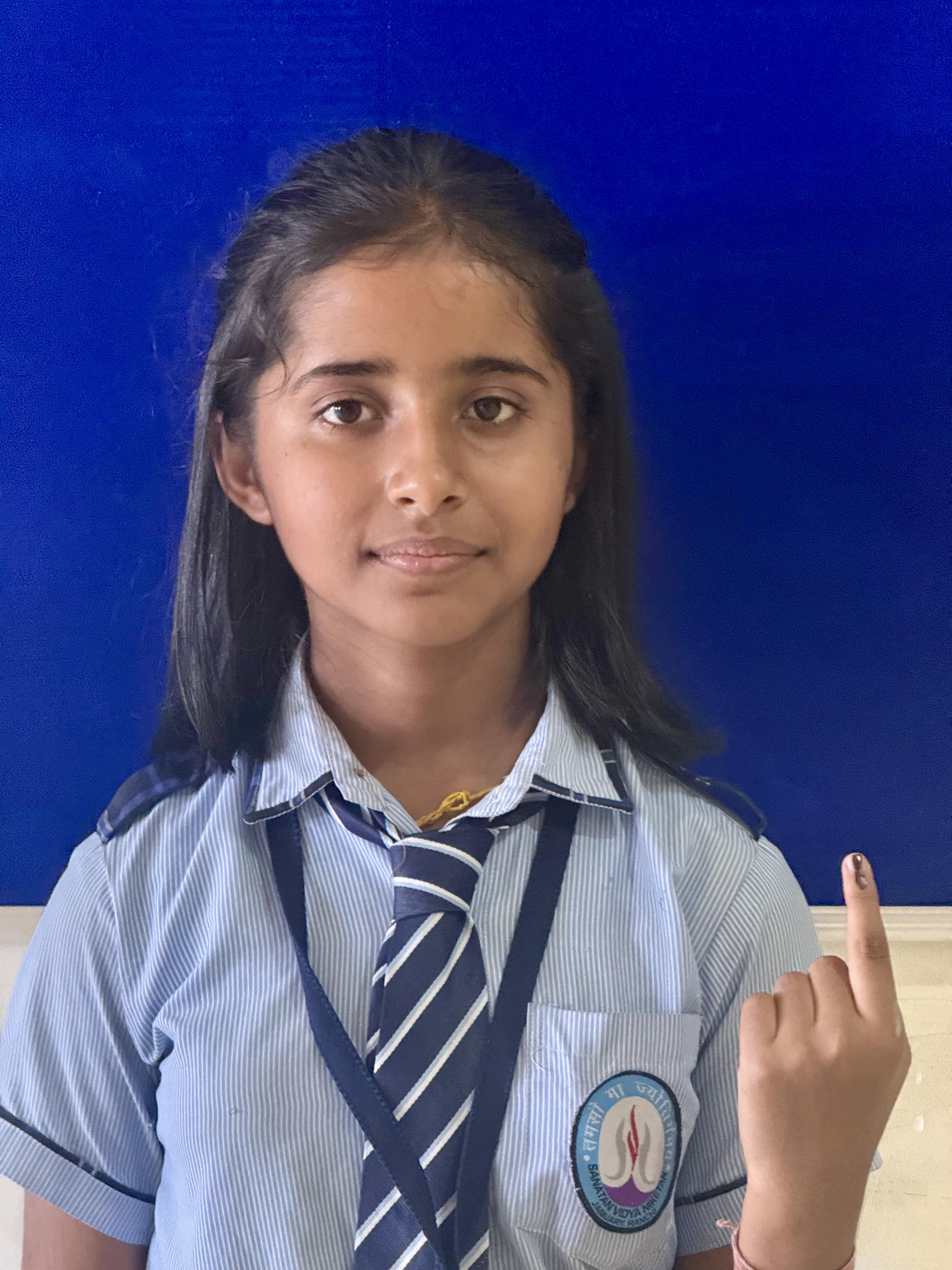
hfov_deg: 12.3
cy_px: 635
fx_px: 4400
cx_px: 476
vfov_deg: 16.4
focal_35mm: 120
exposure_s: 1/33
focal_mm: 15.66
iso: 1000
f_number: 2.8
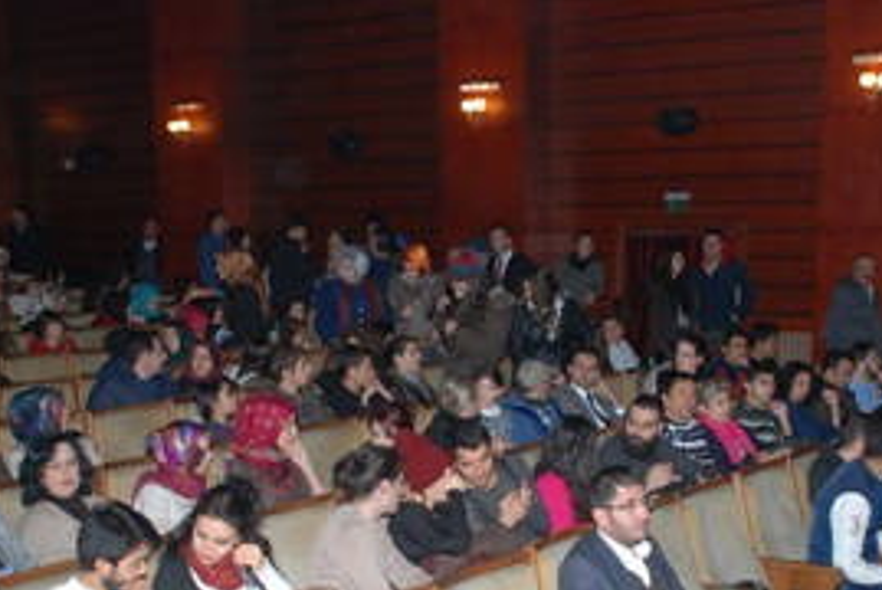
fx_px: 1349
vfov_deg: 24.2
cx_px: 485
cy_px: 482
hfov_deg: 36.2
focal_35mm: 55
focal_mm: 22
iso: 400
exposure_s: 1/60
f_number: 4
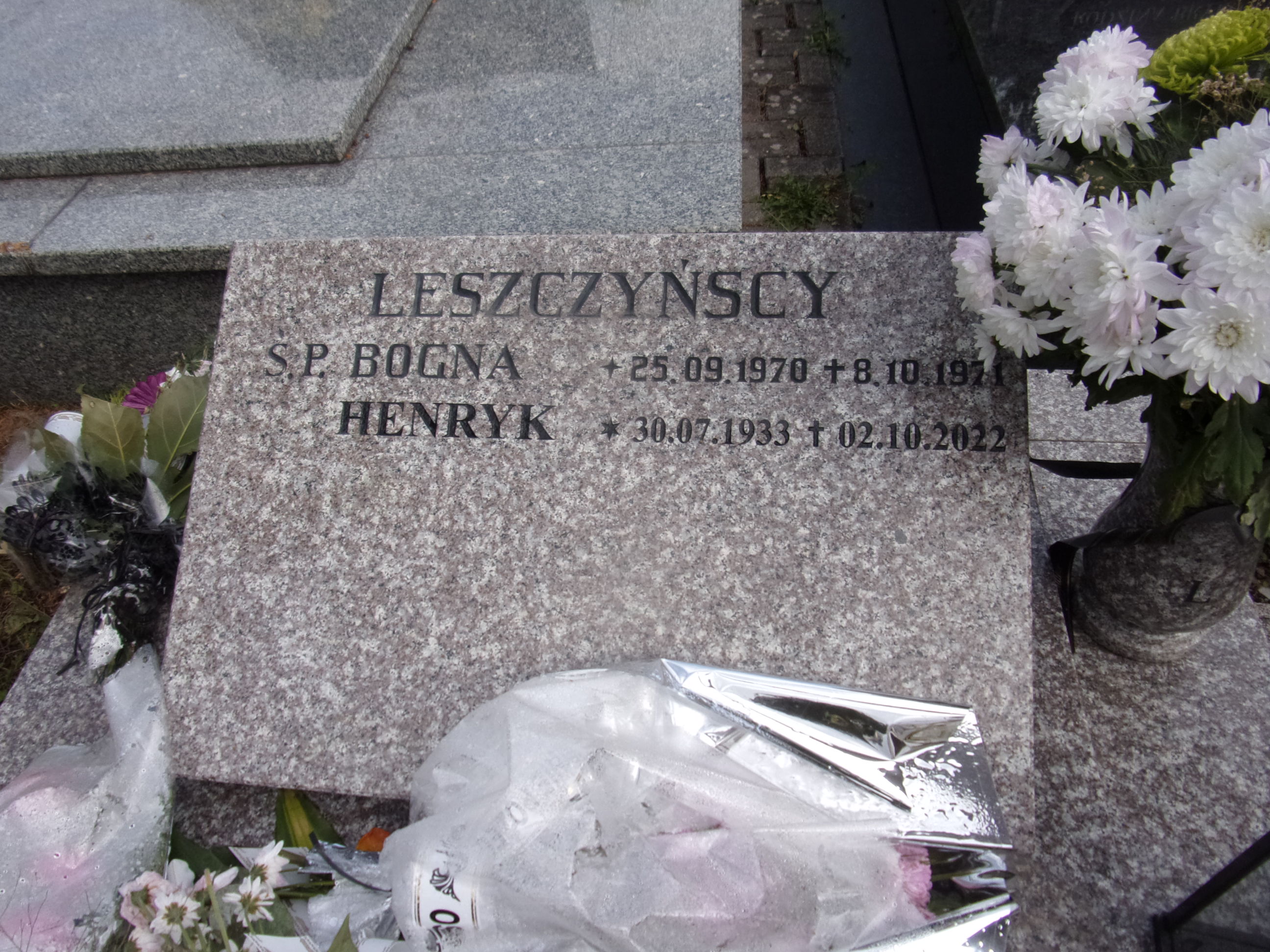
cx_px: 635
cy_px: 476
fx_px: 881
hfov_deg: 71.6
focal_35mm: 24
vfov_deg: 56.8
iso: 80
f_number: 3.3
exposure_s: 1/640
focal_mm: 4.3
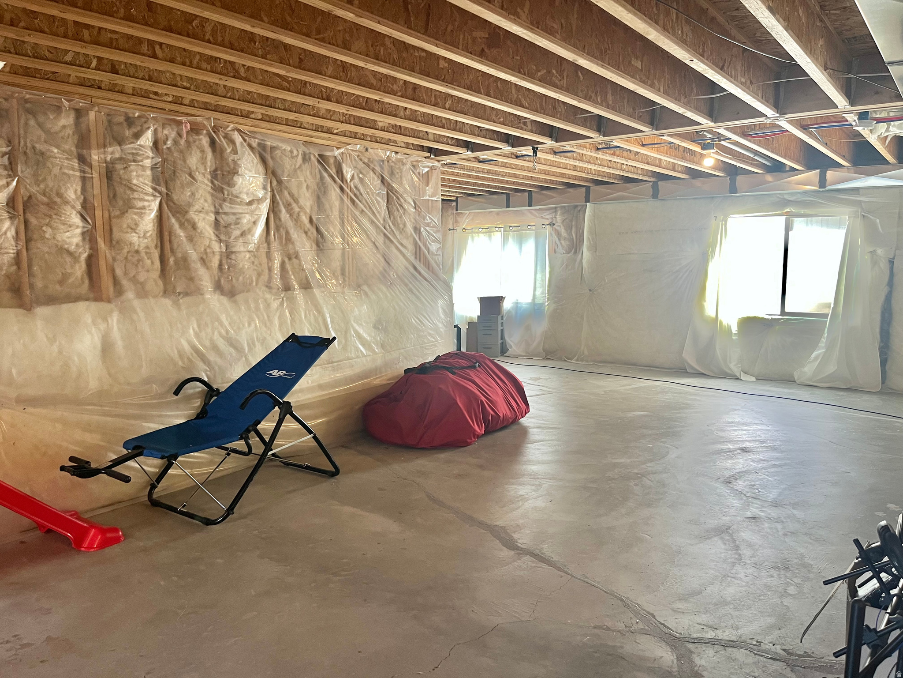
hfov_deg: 67.3
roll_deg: -0.1
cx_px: 452
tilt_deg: -7.1
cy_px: 339
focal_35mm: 26
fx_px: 678
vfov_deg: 53.1
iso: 125
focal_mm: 5.1
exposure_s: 1/60
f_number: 1.6
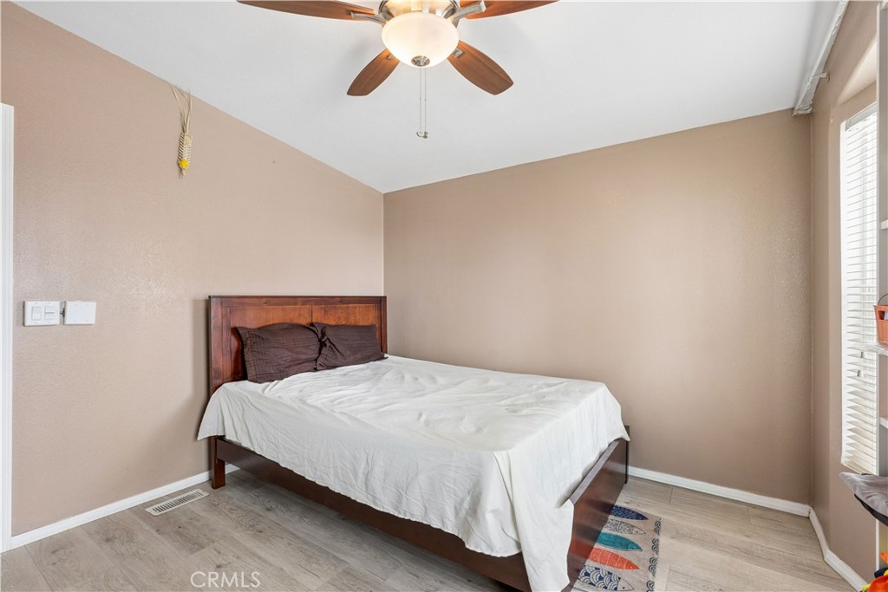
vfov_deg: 73.8
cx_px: 444
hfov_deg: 96.7
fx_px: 395
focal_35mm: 16
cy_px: 296
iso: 400
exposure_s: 1/10
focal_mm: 16
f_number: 8
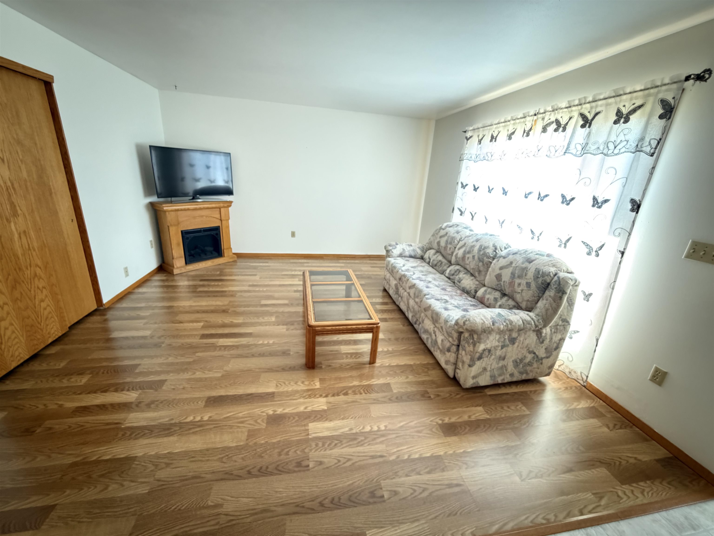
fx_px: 289
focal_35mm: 14
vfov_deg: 85.7
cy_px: 268
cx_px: 357
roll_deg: -3.8
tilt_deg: -18.0
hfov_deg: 102.1
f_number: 2.2
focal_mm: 2.22
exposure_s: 1/30
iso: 1250
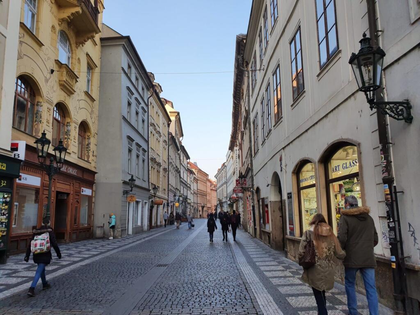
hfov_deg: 67.3
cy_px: 158
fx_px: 315
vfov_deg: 53.1
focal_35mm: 26
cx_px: 210
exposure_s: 1/336
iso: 50
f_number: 2.4
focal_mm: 4.32
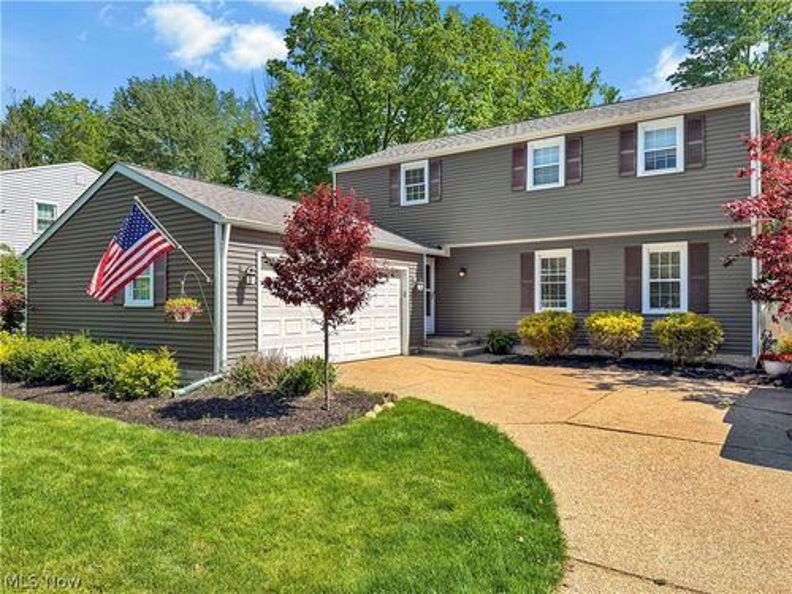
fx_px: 549
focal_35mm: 24
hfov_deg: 71.6
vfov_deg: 56.8
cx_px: 396
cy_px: 297
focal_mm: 6.76
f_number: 1.8
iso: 100
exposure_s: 1/3600
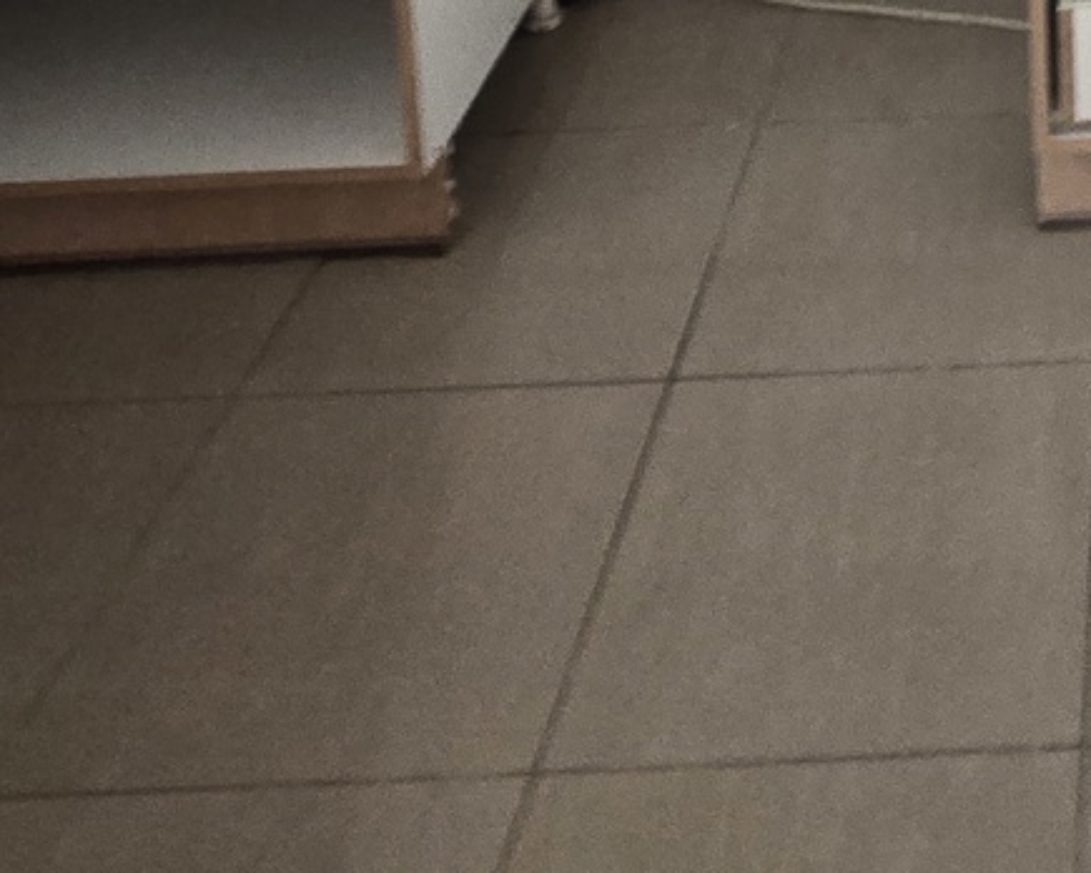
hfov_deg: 29.7
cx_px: 1239
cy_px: -743
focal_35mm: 56
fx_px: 1808
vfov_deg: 19.5
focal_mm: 2.2
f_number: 2.2
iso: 125
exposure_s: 1/60
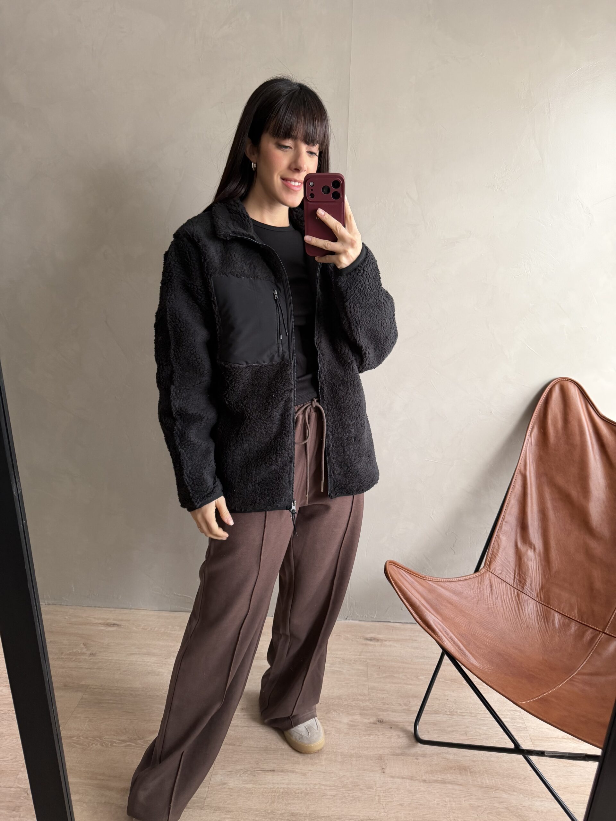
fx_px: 569
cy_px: 410
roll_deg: -1.4
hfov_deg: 56.8
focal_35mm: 24
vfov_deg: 71.6
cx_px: 308
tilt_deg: -25.4
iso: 250
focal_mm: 6.76
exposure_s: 1/60
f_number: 1.78
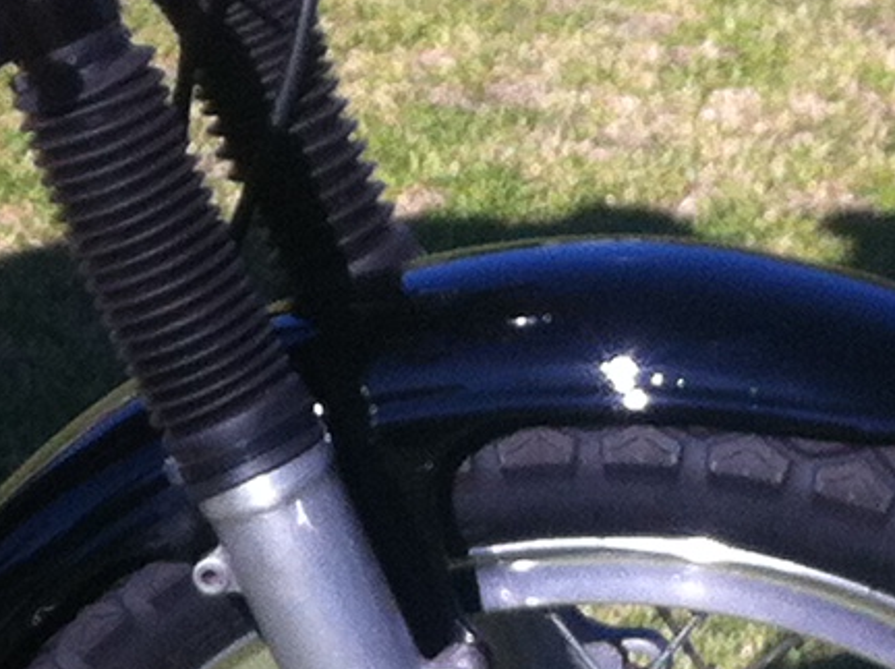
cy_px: 746
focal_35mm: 210
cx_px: -576
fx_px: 5424
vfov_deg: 7.0
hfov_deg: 9.1
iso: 80
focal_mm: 3.85
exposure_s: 1/1117
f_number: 2.8
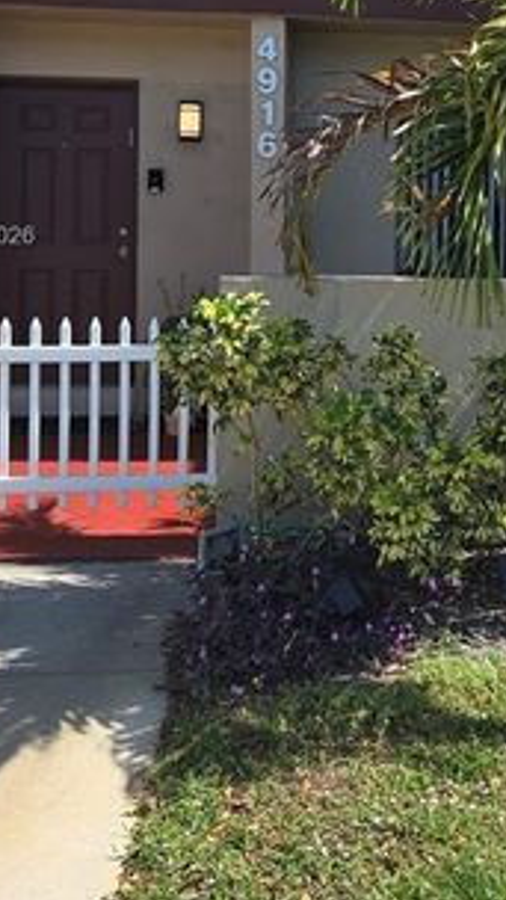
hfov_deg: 21.3
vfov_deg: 37.0
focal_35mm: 55
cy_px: 238
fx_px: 1312
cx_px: 470
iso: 80
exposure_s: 1/3151
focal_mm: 5.4
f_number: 1.8
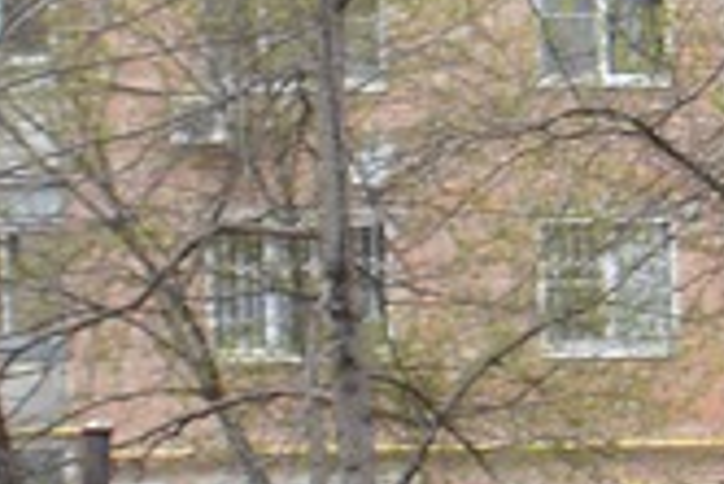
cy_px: 807
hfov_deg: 8.0
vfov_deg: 5.7
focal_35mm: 238
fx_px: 4791
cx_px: 1749
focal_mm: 22
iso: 200
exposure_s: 1/200
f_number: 7.1
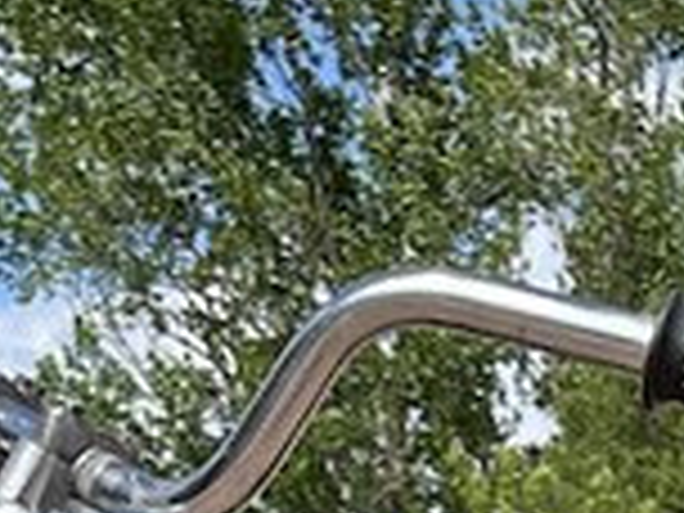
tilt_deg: -11.6
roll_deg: +0.5
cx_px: 632
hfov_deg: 10.8
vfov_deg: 7.2
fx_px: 3596
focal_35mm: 182
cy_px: 1588
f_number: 1.6
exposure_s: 1/2967
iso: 50
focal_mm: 5.1
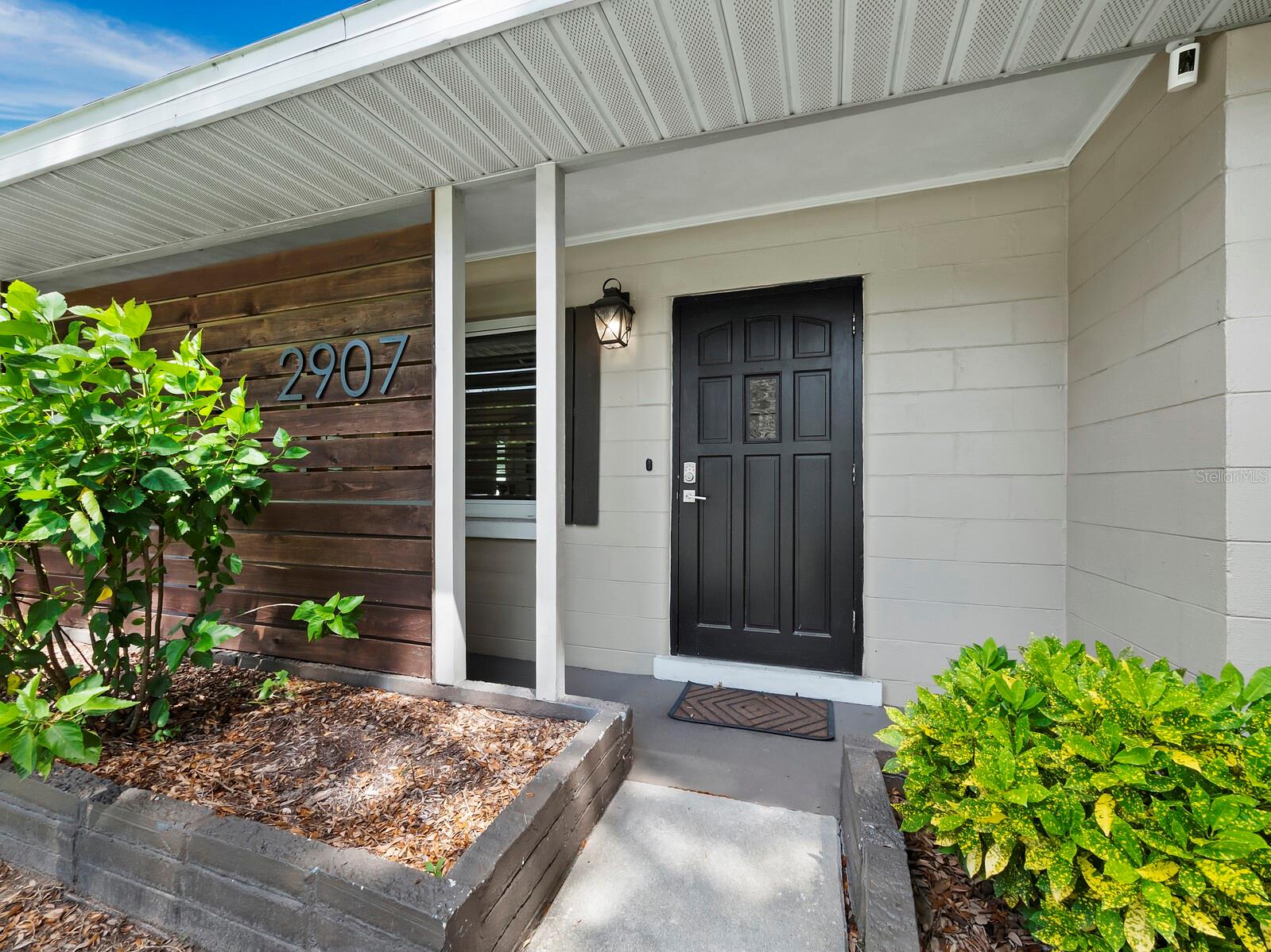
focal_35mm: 14
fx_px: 514
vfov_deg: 85.7
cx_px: 636
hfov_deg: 102.1
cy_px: 476
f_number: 11
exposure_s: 1/20
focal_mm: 7
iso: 400
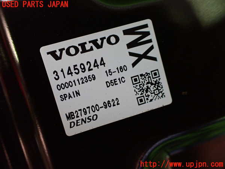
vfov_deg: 46.8
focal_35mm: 30
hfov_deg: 60.0
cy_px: 84
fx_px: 195
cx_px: 112
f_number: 2.3
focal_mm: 5.4
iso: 800
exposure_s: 1/60
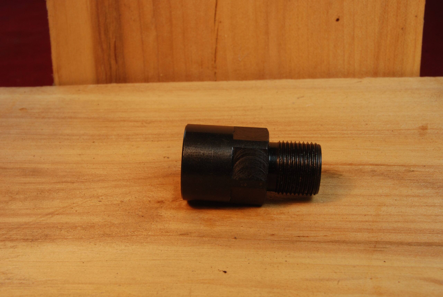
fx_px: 739
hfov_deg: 33.4
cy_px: 148
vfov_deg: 22.7
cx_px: 222
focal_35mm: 60
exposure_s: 1/10
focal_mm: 40
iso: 200
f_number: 20
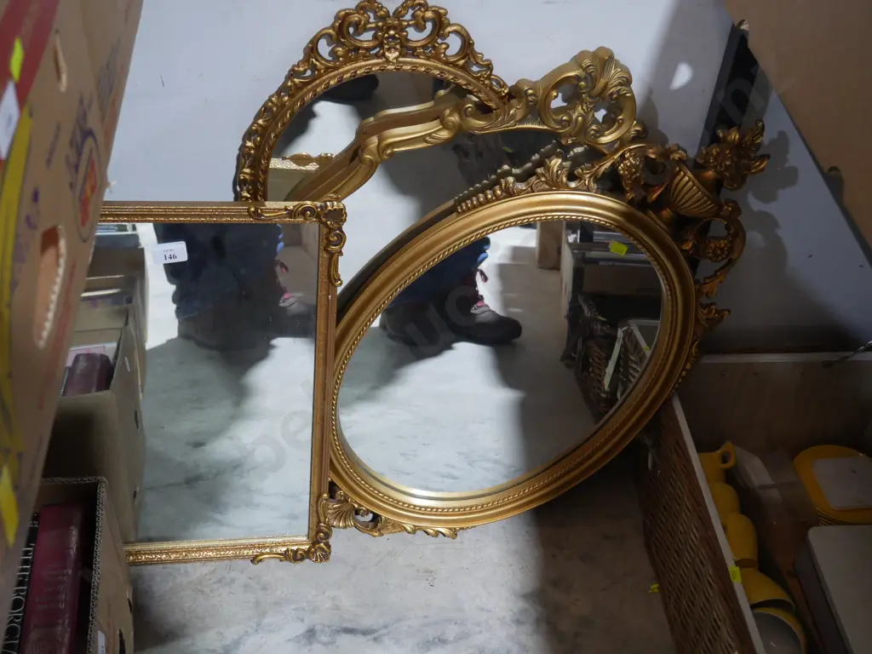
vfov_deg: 32.9
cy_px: 327
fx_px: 1108
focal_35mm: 44
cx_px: 436
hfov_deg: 42.9
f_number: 4.7
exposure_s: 1/60
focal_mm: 22
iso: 1250
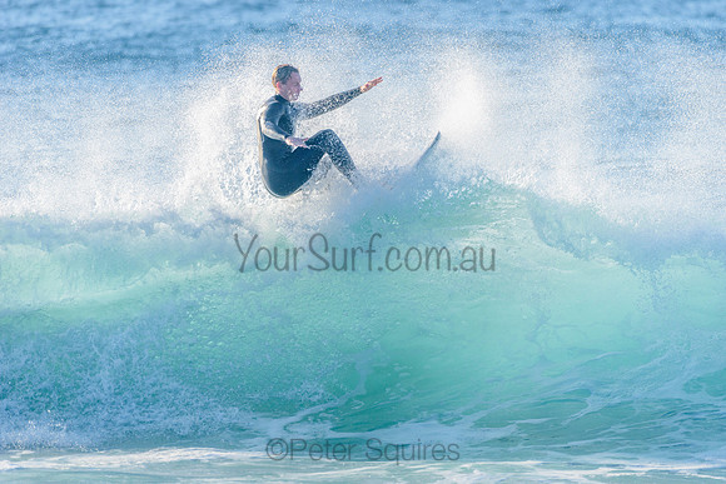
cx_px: 363
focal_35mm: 500
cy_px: 242
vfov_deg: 2.8
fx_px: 10085
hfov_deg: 4.1
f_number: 5.6
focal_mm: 500
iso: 280
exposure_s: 1/2000
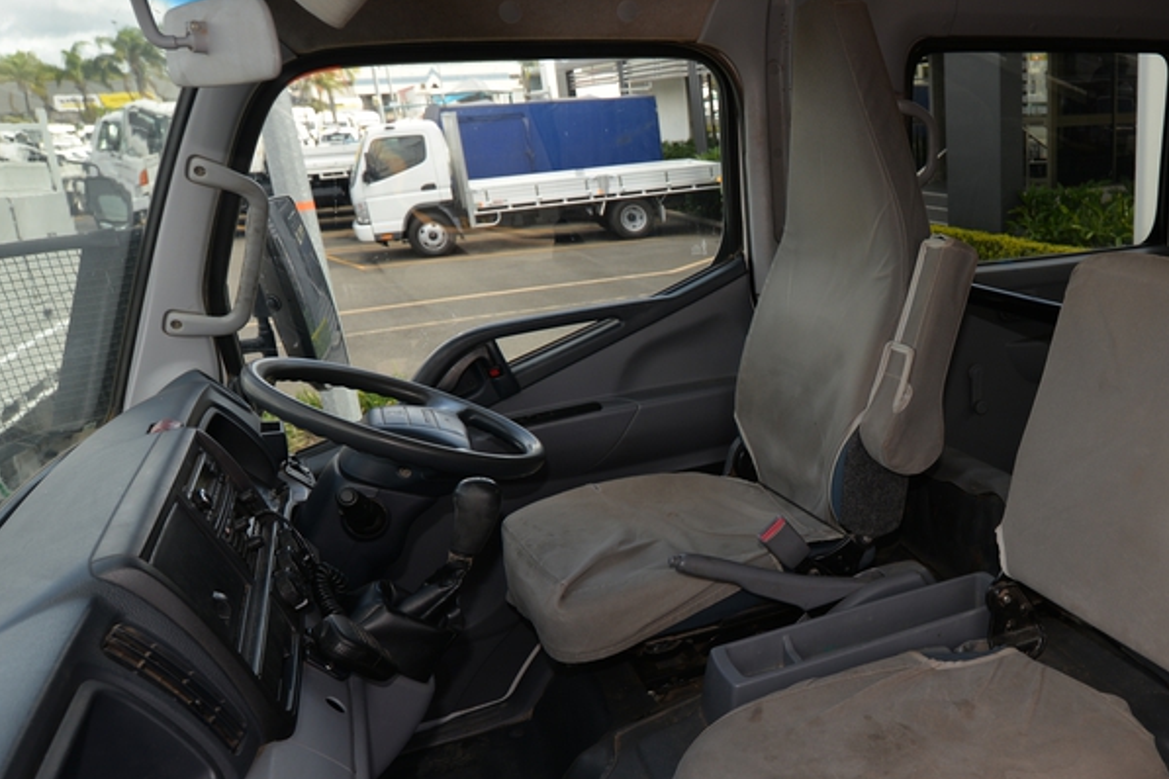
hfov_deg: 56.6
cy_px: 478
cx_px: 907
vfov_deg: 42.1
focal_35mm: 31
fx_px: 1007
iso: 100
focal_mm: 18
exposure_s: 1/125
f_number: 5.6
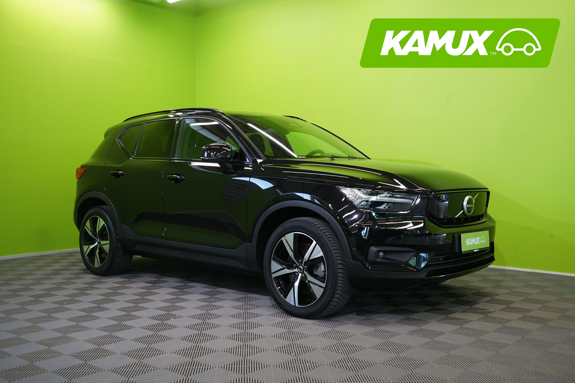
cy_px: 192
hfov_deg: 53.1
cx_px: 288
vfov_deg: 36.9
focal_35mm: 36
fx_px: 575
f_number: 6.3
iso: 500
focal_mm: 36
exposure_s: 1/30
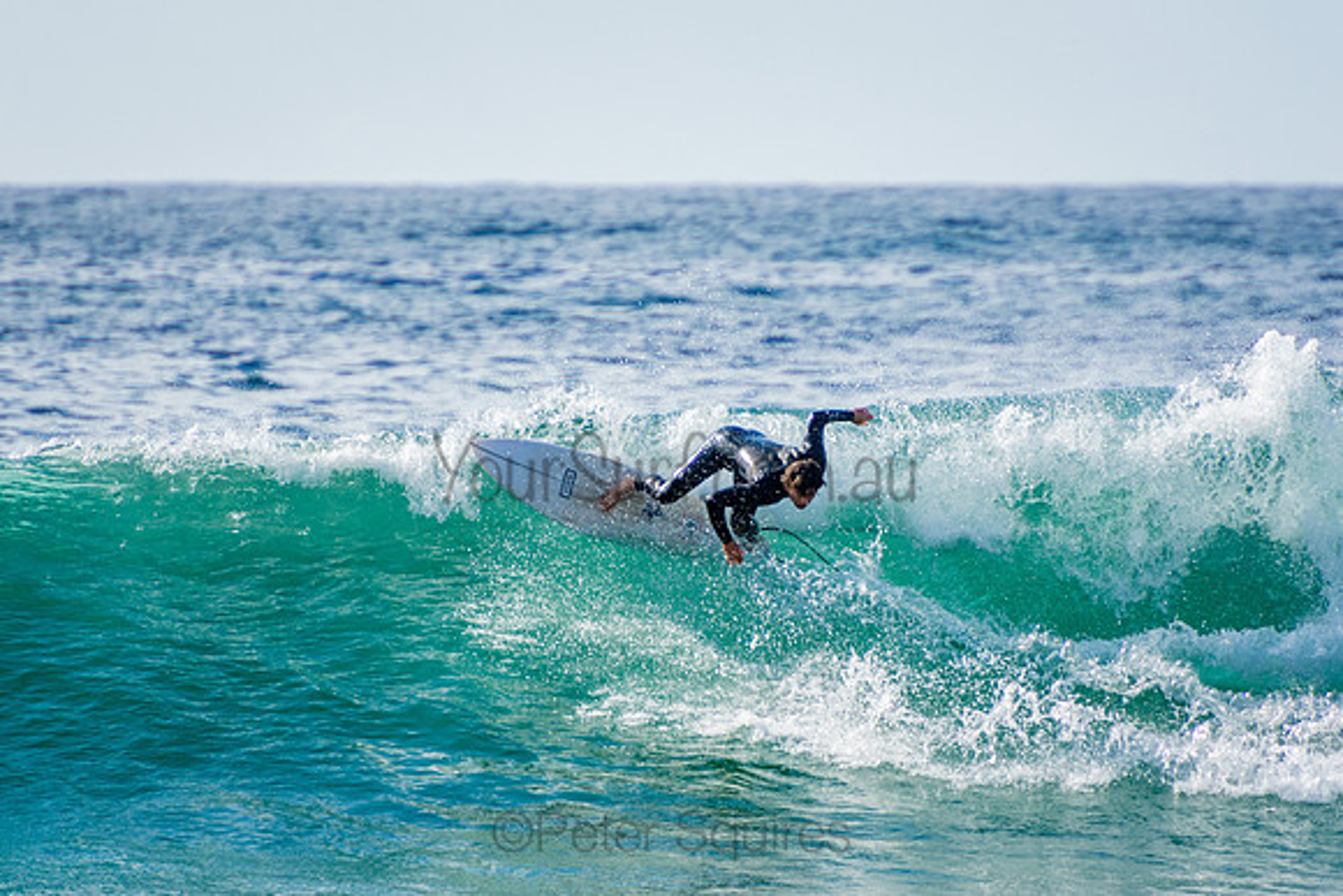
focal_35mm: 650
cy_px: 437
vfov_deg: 2.1
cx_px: 688
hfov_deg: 3.2
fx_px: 24243
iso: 320
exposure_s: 1/2000
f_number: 5.6
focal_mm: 400
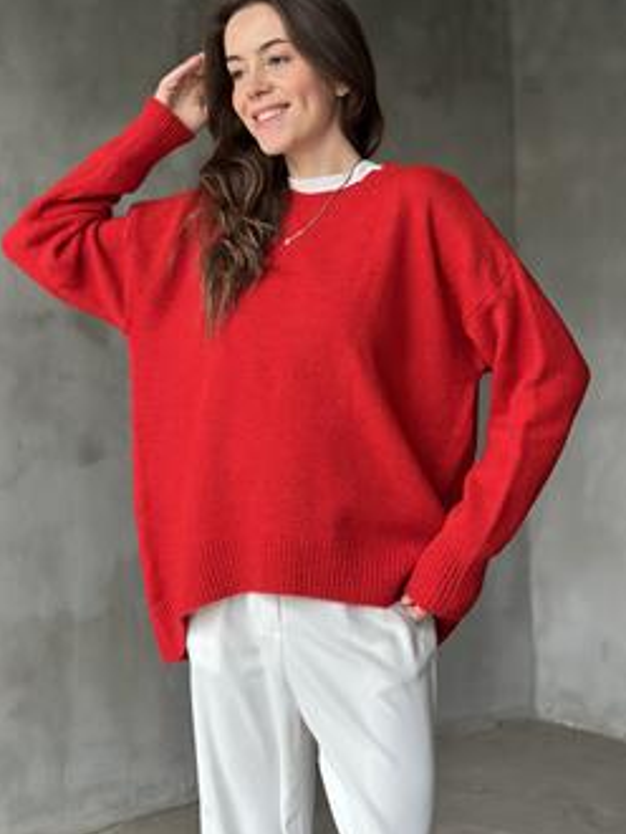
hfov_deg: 23.7
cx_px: 321
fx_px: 1493
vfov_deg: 31.1
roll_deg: +0.0
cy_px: 351
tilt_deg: -0.5
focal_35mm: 62
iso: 125
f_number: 1.78
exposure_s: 1/71
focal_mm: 6.86
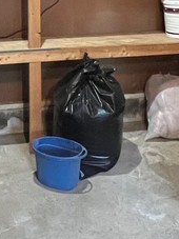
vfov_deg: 27.1
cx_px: 44
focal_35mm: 61
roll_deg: +0.3
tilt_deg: -0.3
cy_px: -64
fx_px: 421
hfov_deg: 23.7
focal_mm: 1.57
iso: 1000
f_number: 1.8
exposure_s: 1/40
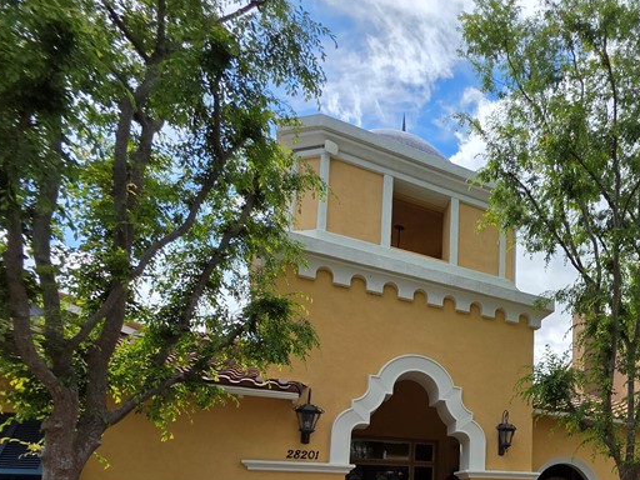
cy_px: 452
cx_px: 624
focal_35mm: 26
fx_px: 481
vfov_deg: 46.5
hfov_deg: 54.3
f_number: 1.9
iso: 40
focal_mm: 2.2
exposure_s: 1/1650
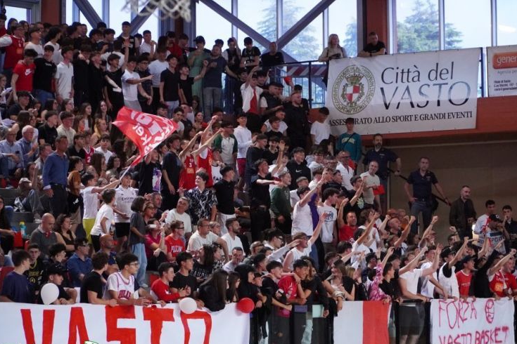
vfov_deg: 9.3
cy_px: 187
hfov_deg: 14.0
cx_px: 274
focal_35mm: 147
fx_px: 2111
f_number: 5
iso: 5000
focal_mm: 90
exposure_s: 1/800
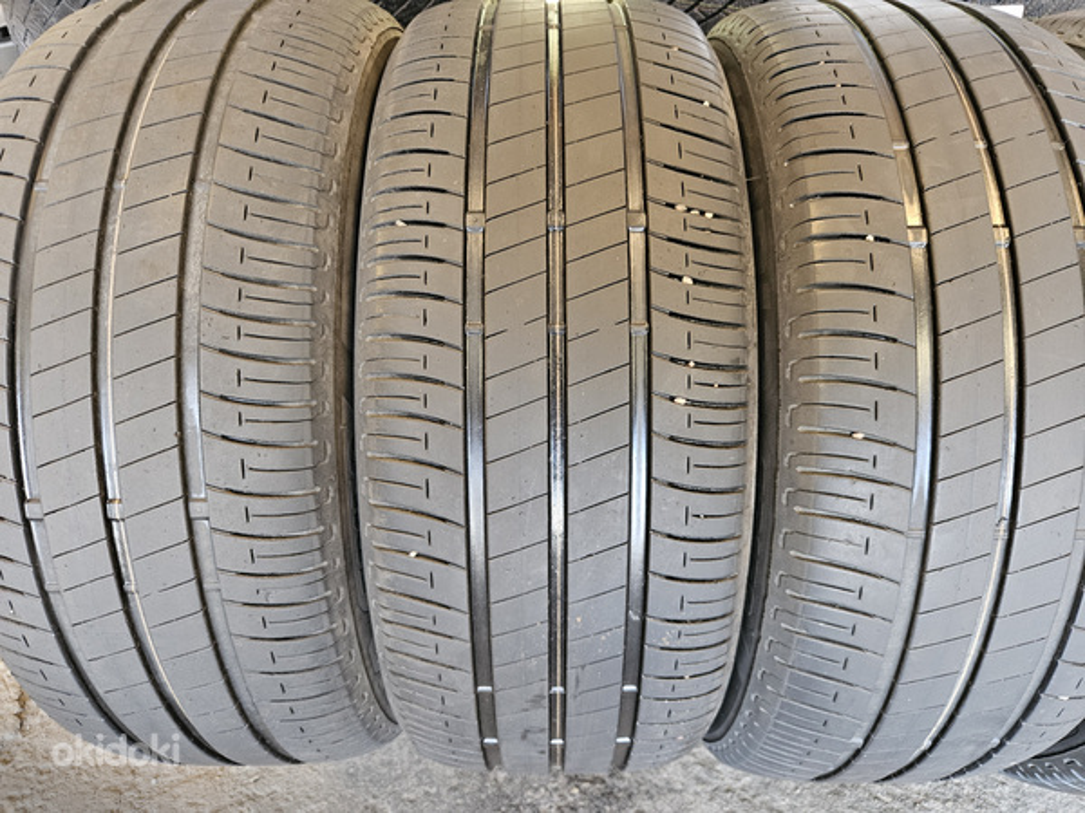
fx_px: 721
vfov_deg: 58.9
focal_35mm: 23
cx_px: 542
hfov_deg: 73.9
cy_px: 406
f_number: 1.8
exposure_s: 1/50
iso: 640
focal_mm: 5.4
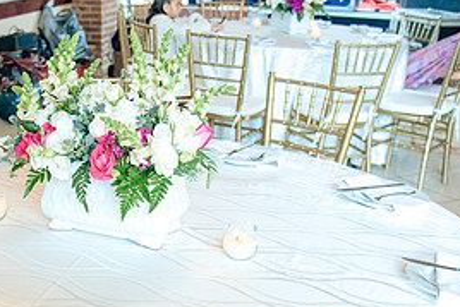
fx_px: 665
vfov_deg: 24.9
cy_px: 303
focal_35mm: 52
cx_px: 103
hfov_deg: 37.0
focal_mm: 24
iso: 3200
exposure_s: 1/125
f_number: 4
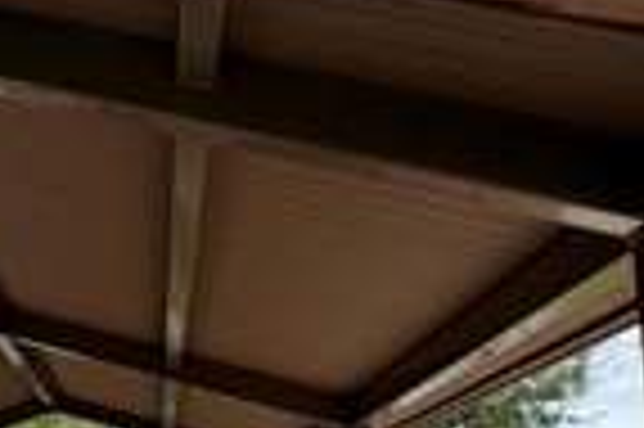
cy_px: 455
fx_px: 876
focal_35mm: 49
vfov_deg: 25.7
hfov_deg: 37.0
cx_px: 32
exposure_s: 1/694
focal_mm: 2.22
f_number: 2.2
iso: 40
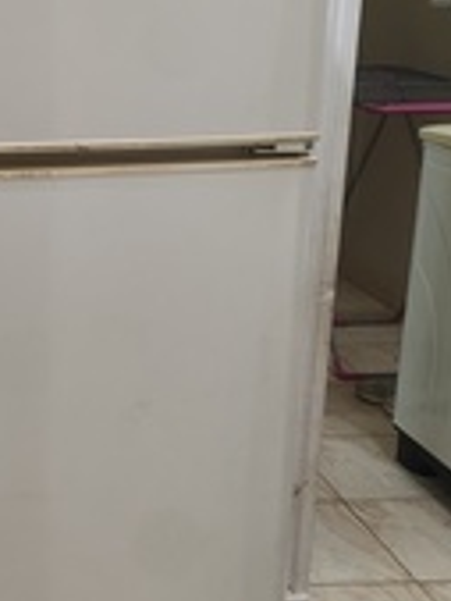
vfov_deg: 26.6
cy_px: 329
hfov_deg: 19.2
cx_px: -62
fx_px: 1267
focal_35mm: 73
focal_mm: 6.12
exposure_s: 1/100
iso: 2000
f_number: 1.9
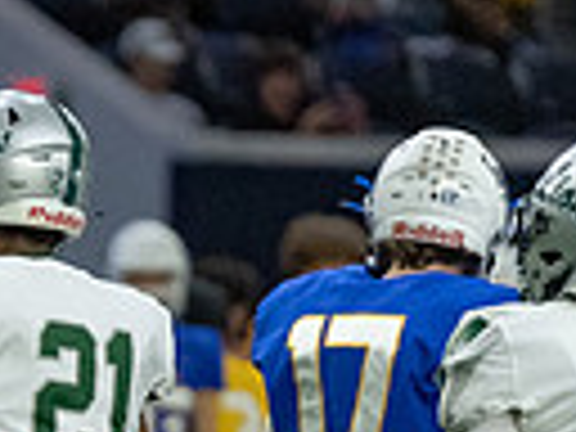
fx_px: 20018
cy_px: 518
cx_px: -625
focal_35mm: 1203
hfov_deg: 1.6
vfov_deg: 1.2
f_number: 2.8
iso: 5000
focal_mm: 200
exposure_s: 1/1250
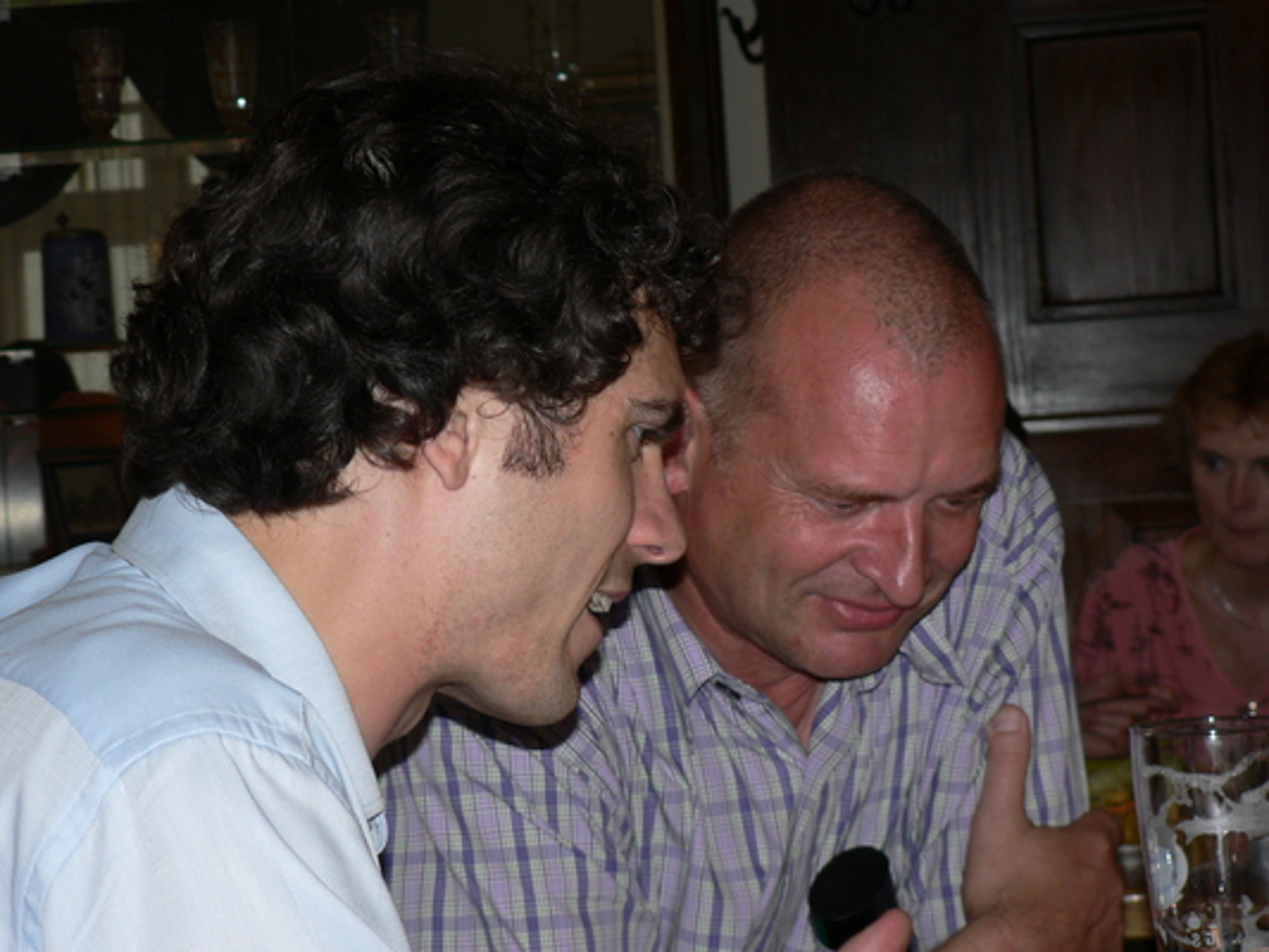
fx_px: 3080
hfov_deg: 23.3
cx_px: 634
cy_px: 476
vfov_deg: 17.6
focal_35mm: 84
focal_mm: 14
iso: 100
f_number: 3.2
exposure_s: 1/60
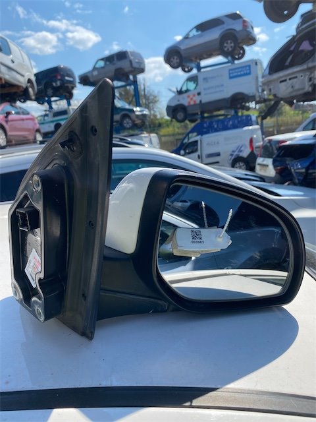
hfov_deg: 53.1
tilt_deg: -12.2
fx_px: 316
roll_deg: +6.2
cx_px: 158
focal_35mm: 26
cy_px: 211
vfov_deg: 67.3
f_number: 1.8
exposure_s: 1/1866
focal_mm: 4.25
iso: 32
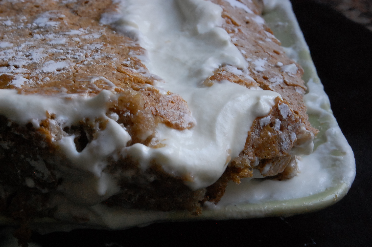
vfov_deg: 16.5
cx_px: 186
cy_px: 124
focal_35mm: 82
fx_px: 852
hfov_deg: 24.6
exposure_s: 1/15
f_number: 25
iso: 1600
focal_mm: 55
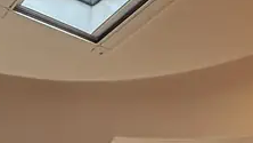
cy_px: 306
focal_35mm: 70
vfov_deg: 13.9
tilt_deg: -5.5
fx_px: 470
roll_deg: -0.2
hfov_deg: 29.6
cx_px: 60
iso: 250
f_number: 2.2
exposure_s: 1/99
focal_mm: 2.22
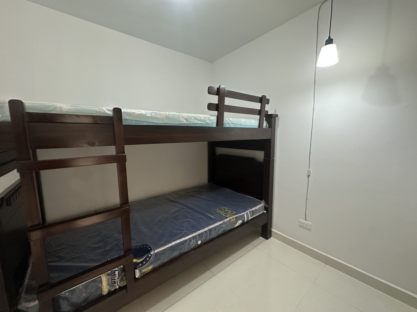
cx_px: 208
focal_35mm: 14
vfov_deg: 85.7
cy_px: 156
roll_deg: -0.5
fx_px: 169
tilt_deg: -6.0
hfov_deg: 102.1
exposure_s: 1/60
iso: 500
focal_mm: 2.22
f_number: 2.2
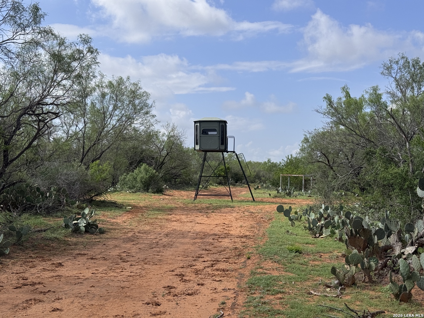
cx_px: 212
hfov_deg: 39.7
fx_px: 588
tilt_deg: +0.5
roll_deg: -1.1
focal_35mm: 48
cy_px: 159
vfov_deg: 30.3
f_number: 1.78
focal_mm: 6.76
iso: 64
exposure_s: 1/6410
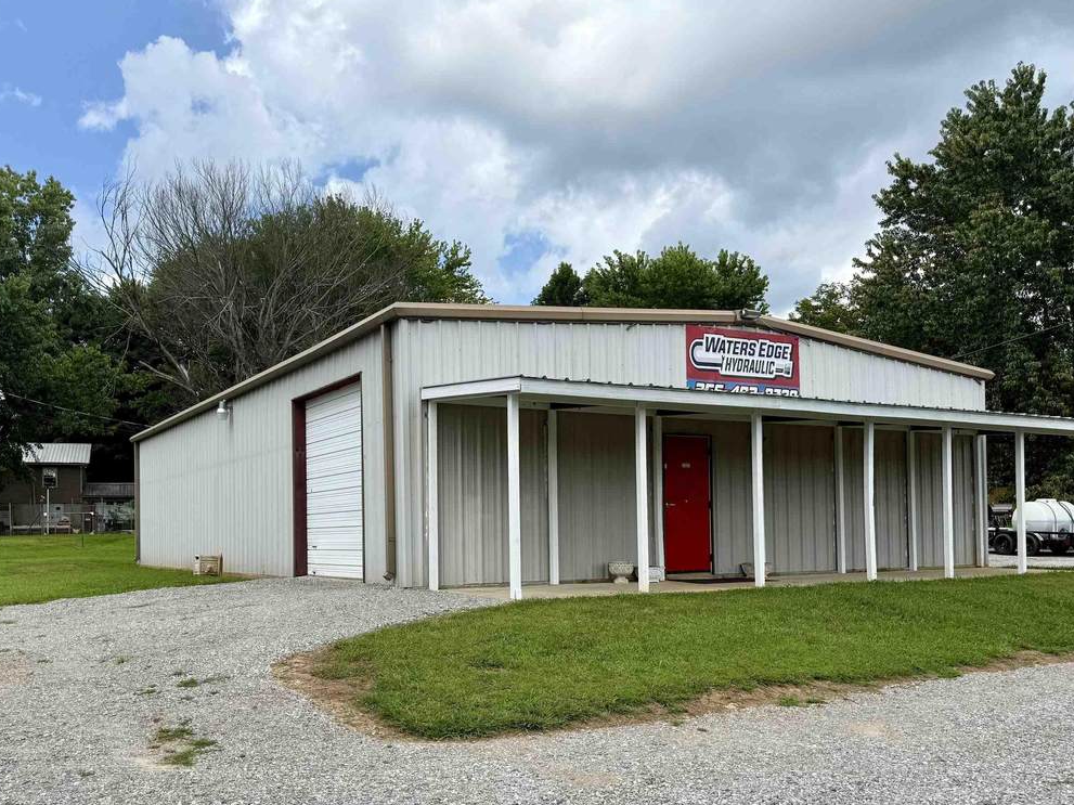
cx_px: 487
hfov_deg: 58.3
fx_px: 962
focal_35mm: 31
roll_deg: +1.0
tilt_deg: +1.7
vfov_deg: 45.0
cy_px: 511
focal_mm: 6.76
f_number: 1.78
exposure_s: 1/3425
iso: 80
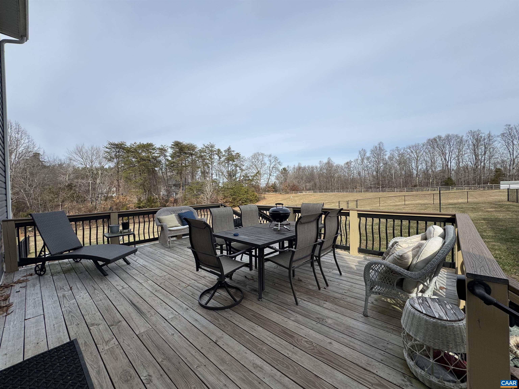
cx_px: 260
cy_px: 194
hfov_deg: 102.1
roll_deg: +0.7
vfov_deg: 85.7
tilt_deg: -1.4
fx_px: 210
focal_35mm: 14
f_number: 2.2
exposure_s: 1/1567
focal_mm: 2.22
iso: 50
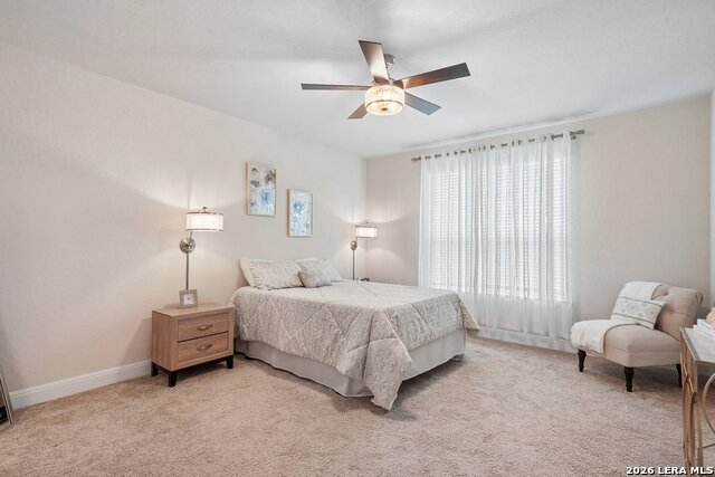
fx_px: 338
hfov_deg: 93.3
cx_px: 358
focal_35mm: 17
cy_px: 238
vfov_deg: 70.5
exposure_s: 1/20
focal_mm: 17
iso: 800
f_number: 10
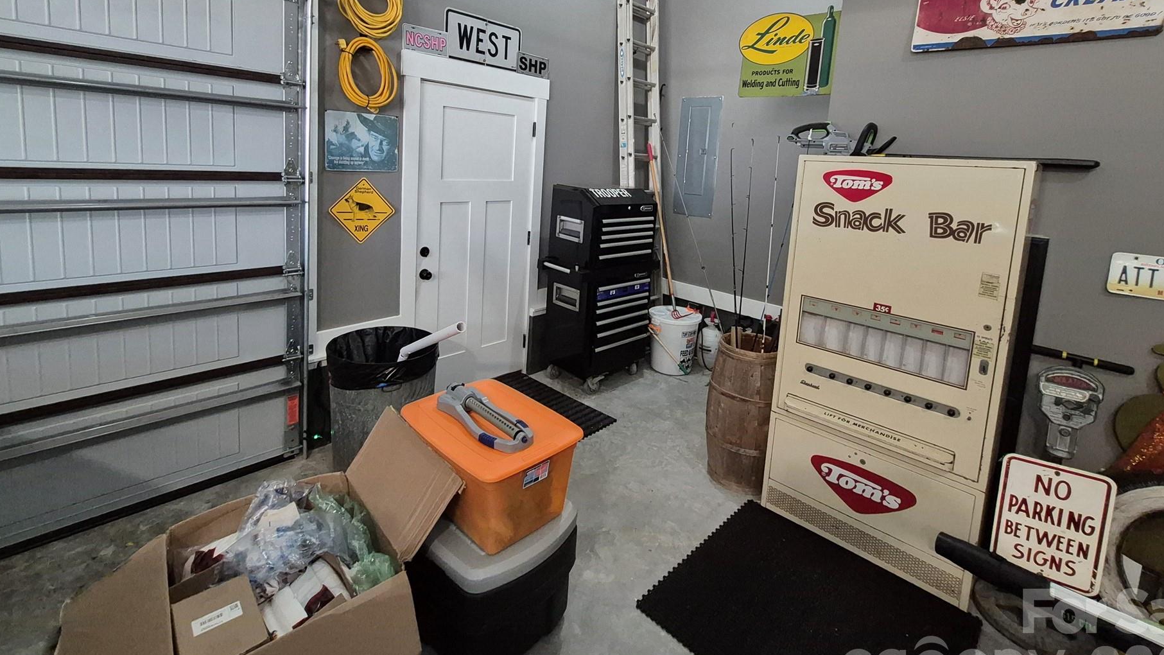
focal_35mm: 16
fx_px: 494
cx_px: 570
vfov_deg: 65.4
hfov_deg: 99.4
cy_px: 222
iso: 800
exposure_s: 1/60
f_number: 2.2
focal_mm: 1.74
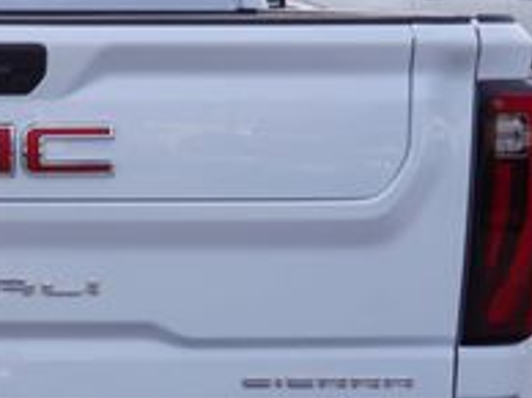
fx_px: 1612
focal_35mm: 105
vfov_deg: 14.0
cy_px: 283
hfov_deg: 18.0
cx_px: -60
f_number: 10
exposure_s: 1/125
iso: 100
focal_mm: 22
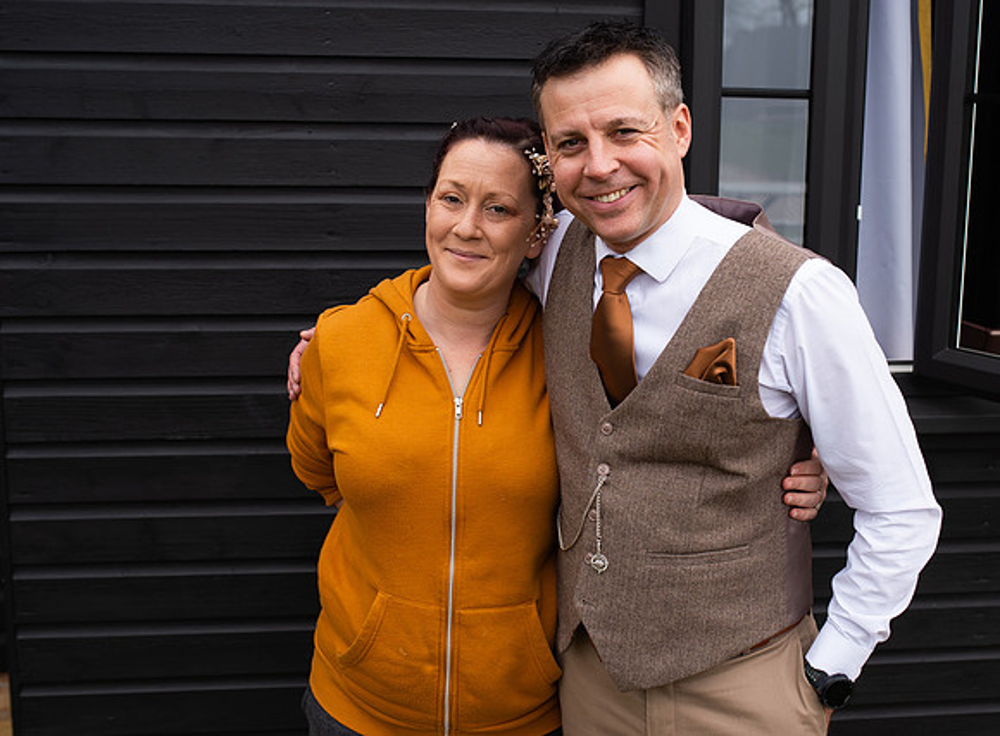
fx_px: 1330
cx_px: 613
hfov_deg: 41.0
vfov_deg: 30.9
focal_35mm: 46
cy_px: 307
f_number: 4
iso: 100
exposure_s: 1/320
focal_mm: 35
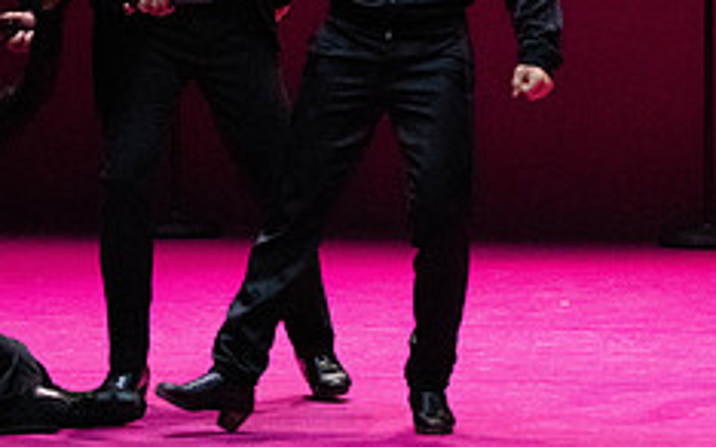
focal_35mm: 781
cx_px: 31
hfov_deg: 2.7
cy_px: 130
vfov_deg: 1.7
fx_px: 15233
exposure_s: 1/400
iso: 25600
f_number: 10
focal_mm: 309
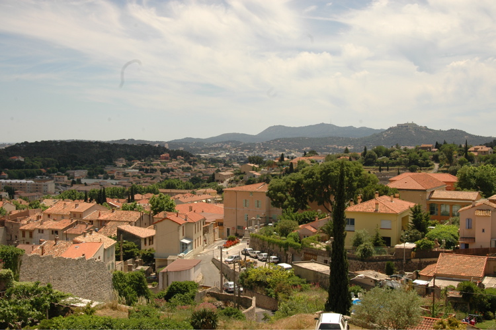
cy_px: 165
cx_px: 248
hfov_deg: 41.2
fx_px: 660
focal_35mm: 48
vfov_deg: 28.0
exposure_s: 1/320
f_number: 11
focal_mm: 32
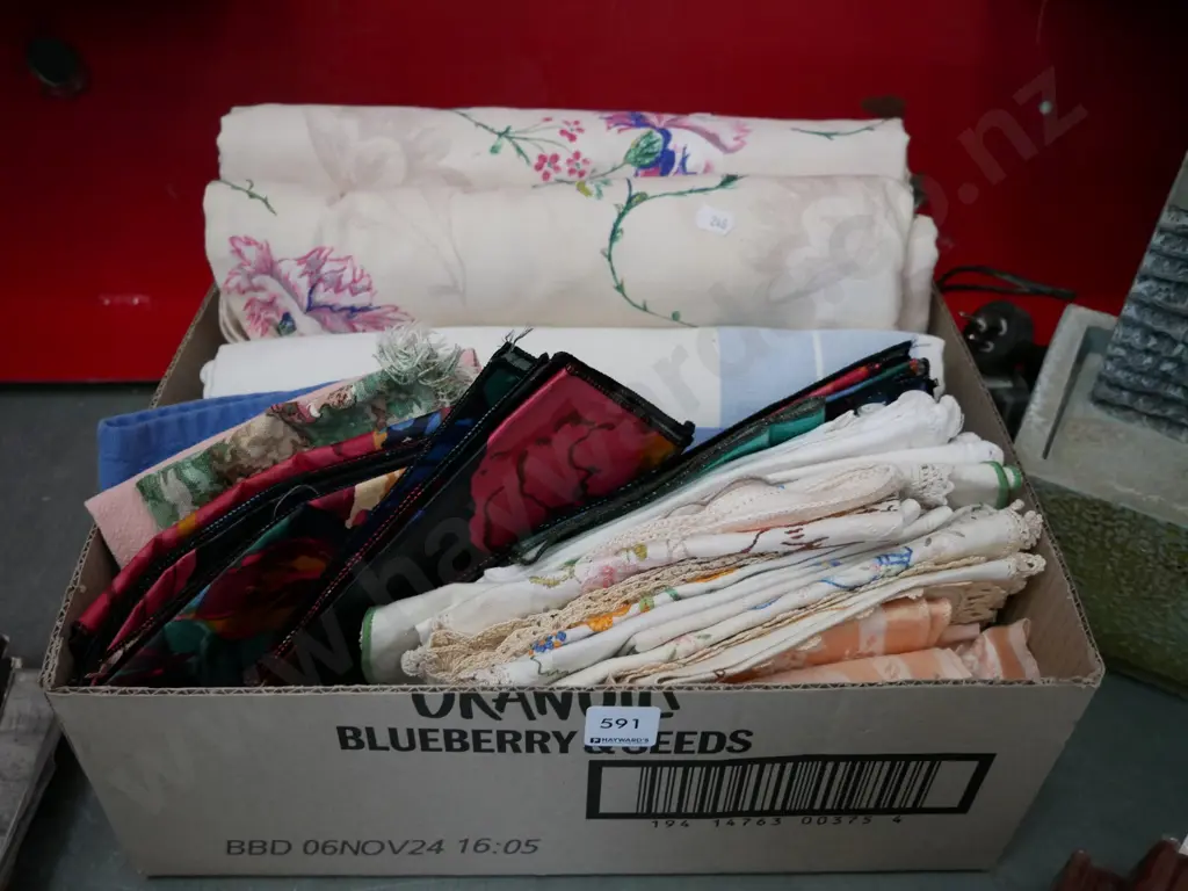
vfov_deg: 41.8
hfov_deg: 54.0
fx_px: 1167
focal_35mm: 34
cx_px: 594
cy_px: 446
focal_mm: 17
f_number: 4
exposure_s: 1/60
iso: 1250
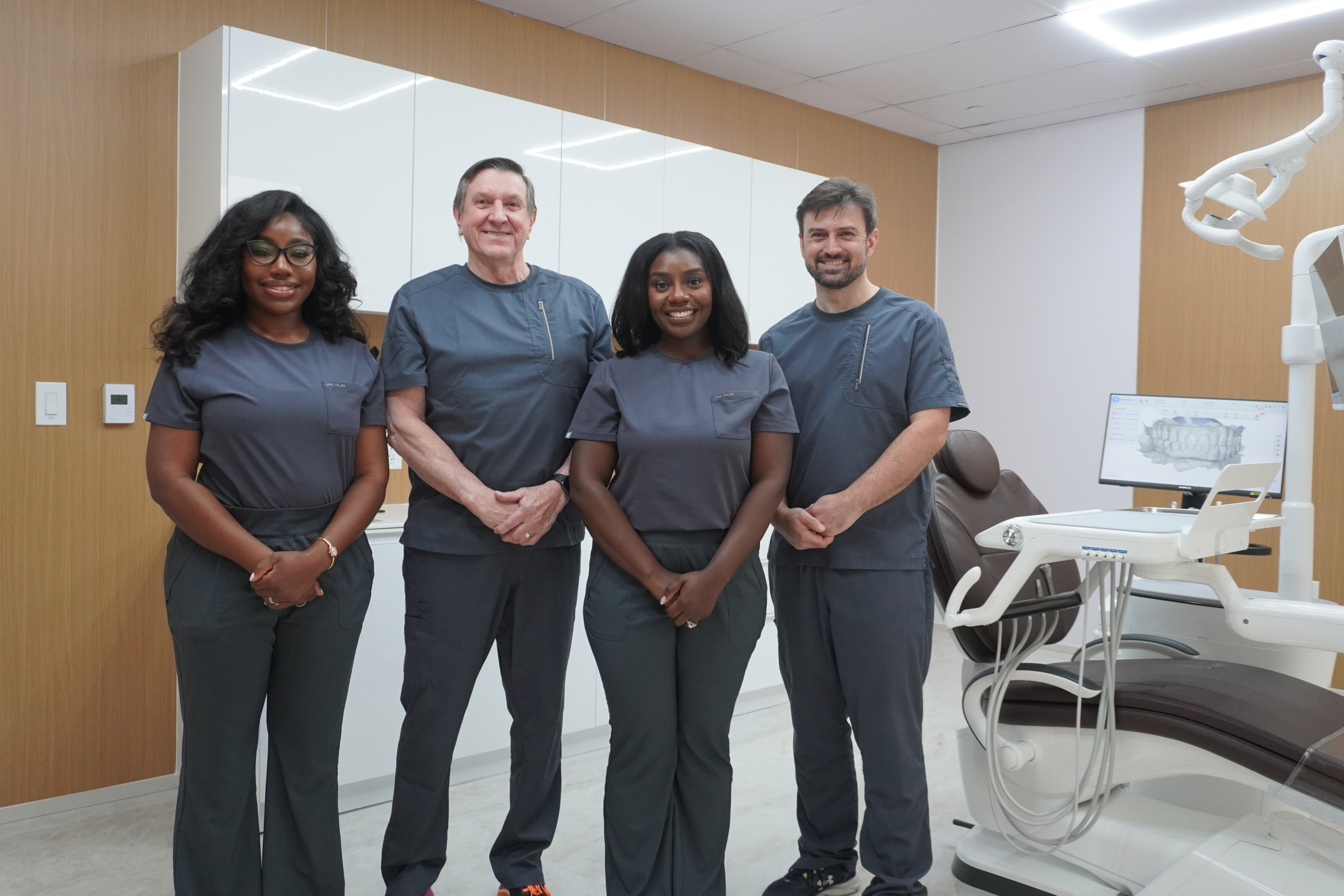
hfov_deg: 61.9
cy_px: 448
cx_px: 672
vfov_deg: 43.6
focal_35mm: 30
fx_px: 1120
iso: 1250
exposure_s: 1/160
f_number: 4
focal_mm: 20
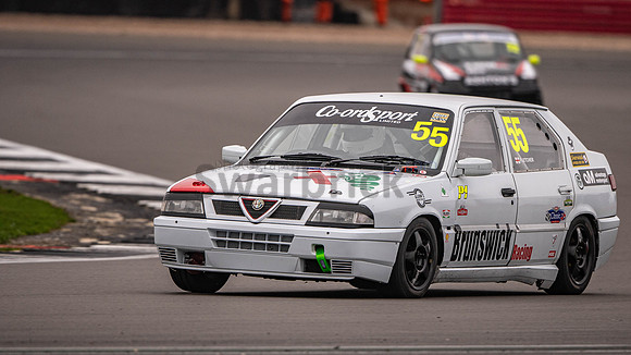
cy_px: 220
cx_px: 359
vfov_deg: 2.0
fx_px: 9976
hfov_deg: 3.6
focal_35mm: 596
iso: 900
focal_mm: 500
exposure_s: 1/640
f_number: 5.6
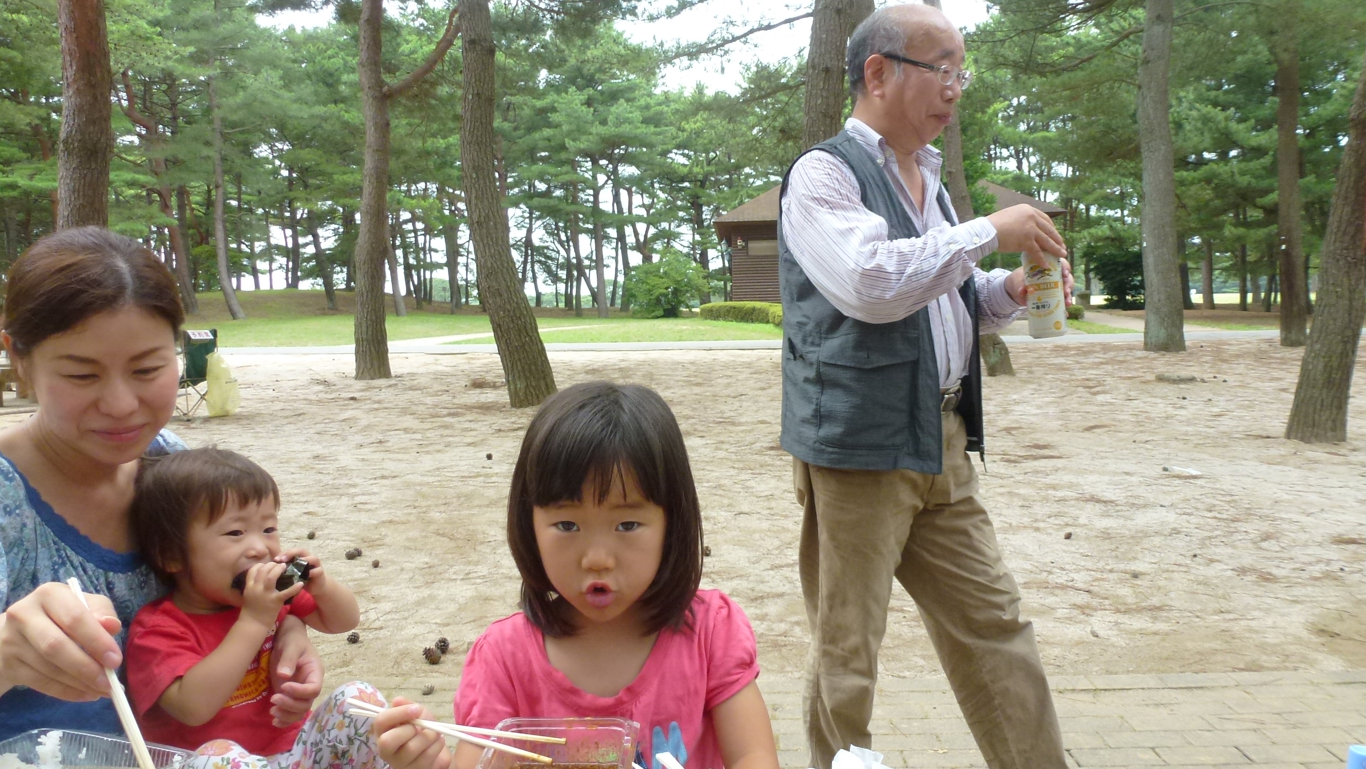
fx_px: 978
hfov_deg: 69.8
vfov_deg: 42.9
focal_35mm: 27
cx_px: 669
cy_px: 422
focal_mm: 4.3
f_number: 3.3
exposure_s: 1/250
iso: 200
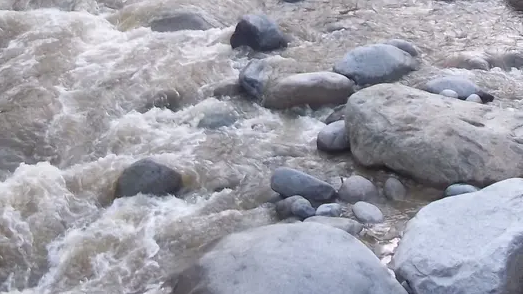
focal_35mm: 96
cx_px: 227
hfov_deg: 22.2
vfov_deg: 11.9
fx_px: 1331
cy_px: -177
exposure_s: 1/125
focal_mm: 6.5
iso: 80
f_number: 3.1
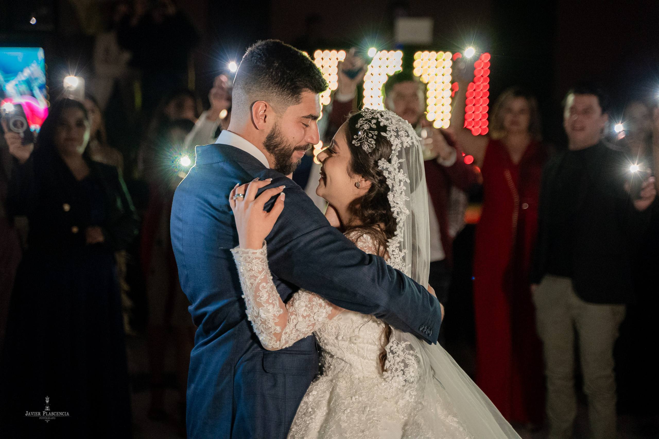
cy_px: 220
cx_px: 330
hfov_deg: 31.0
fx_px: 1190
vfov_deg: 20.9
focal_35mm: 65
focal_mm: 65
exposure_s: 1/160
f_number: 2.8
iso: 6400
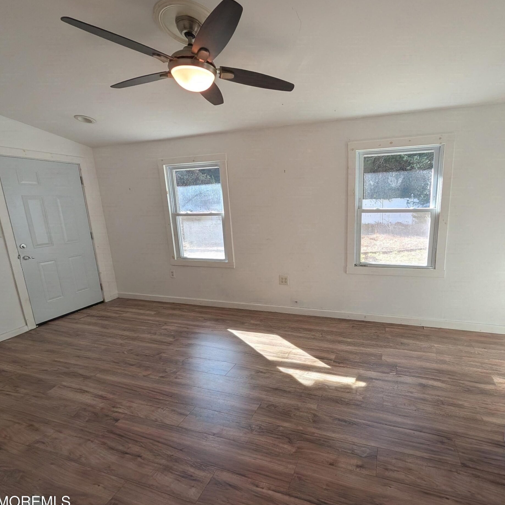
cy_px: 262
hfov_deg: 86.5
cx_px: 299
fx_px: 264
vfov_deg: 87.4
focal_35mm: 16
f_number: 2.2
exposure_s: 1/120
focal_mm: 1.54
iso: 49
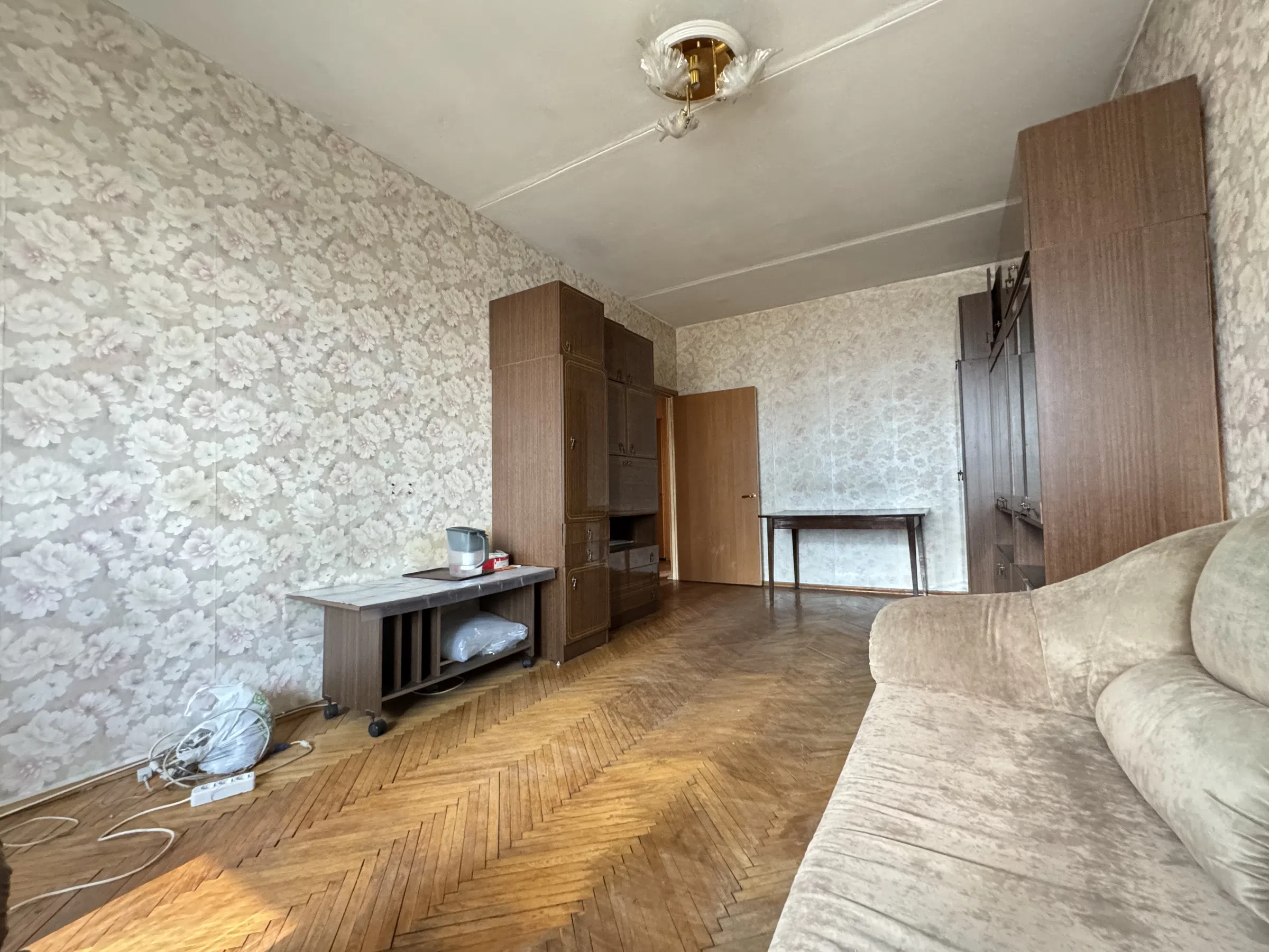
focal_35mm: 14
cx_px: 634
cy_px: 476
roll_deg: +1.8
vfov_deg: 85.7
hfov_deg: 102.1
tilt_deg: +2.4
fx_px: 513
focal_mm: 2.22
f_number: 2.2
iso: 1000
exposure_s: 1/60
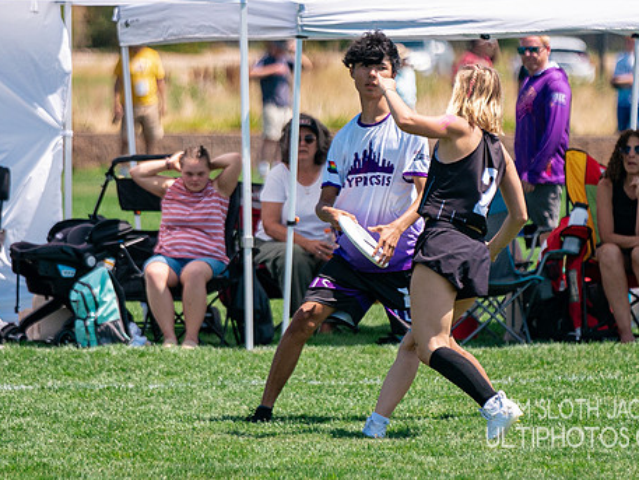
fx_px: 8752
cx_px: 303
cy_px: 241
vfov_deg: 3.1
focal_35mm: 474
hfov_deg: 4.2
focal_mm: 200
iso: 640
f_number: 2.8
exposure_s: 1/8000
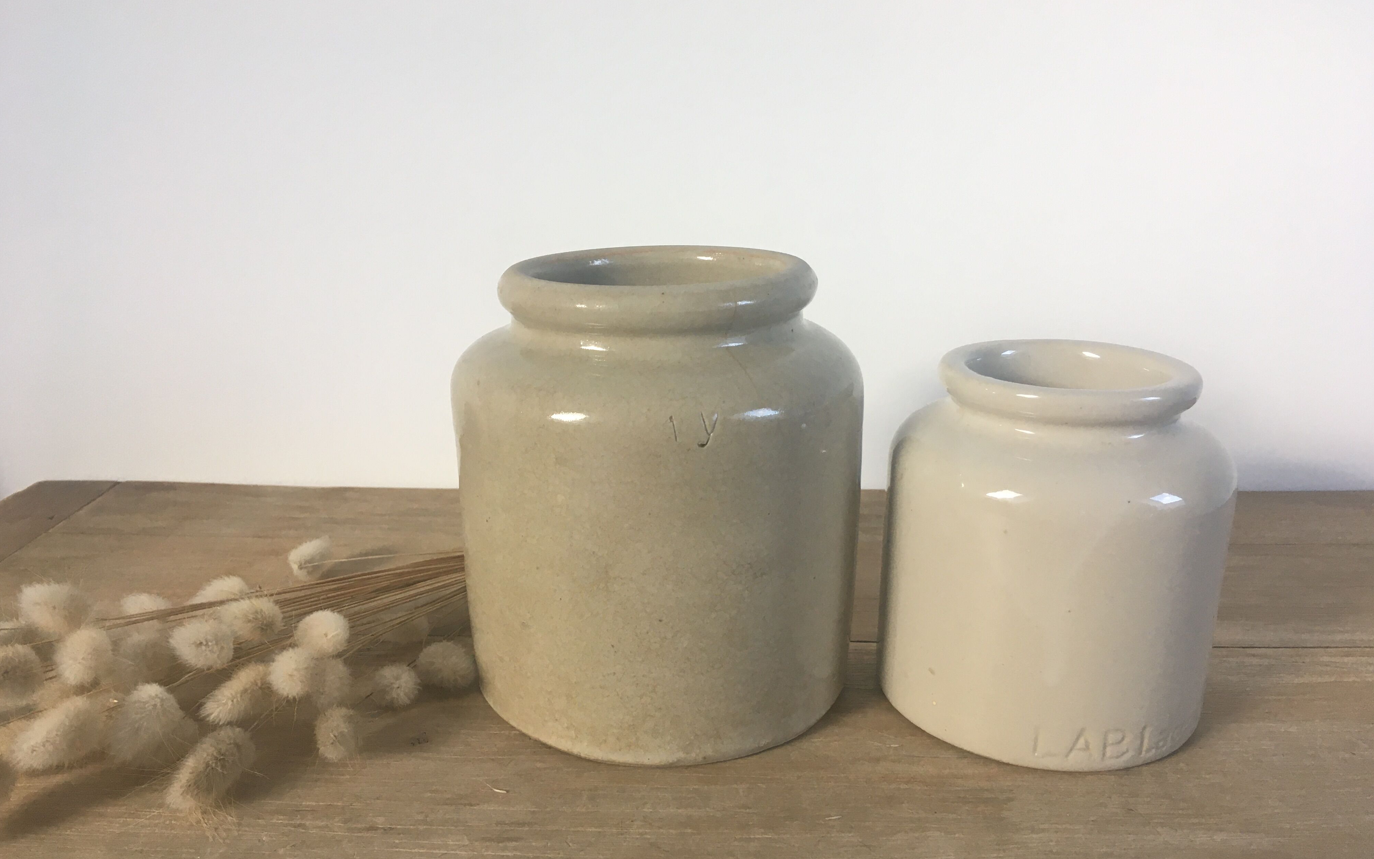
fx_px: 1161
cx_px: 684
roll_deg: -0.1
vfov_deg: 40.6
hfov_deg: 61.2
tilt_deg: -15.6
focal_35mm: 31
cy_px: 474
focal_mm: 4.15
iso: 32
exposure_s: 1/33
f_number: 2.2
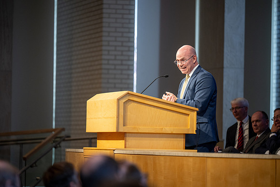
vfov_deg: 6.9
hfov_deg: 10.3
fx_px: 1556
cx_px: 140
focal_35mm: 200
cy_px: 94
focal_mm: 200
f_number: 2.8
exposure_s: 1/320
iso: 1600
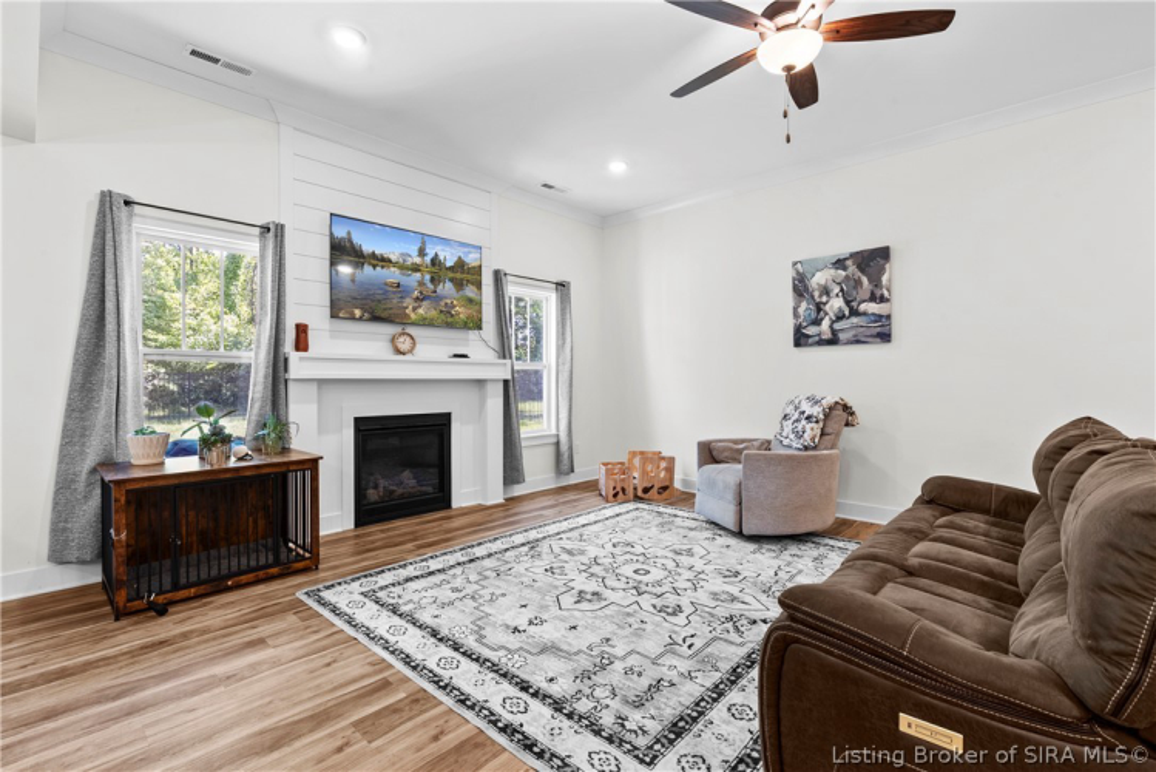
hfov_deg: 96.7
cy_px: 386
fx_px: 514
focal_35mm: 16
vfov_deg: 73.8
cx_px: 578
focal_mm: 16
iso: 400
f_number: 11
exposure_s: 1/1.25
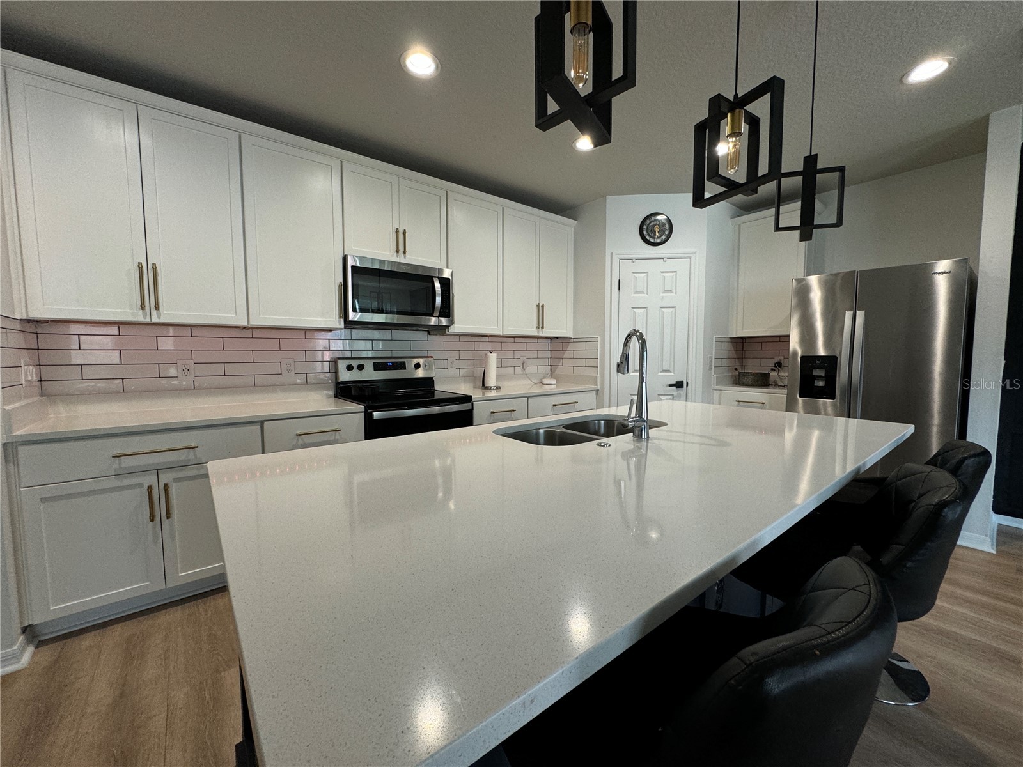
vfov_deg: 85.7
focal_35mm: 14
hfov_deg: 102.1
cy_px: 384
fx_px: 414
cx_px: 512
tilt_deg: -4.2
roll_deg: +0.0
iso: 160
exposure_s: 1/120
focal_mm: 2.22
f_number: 2.2
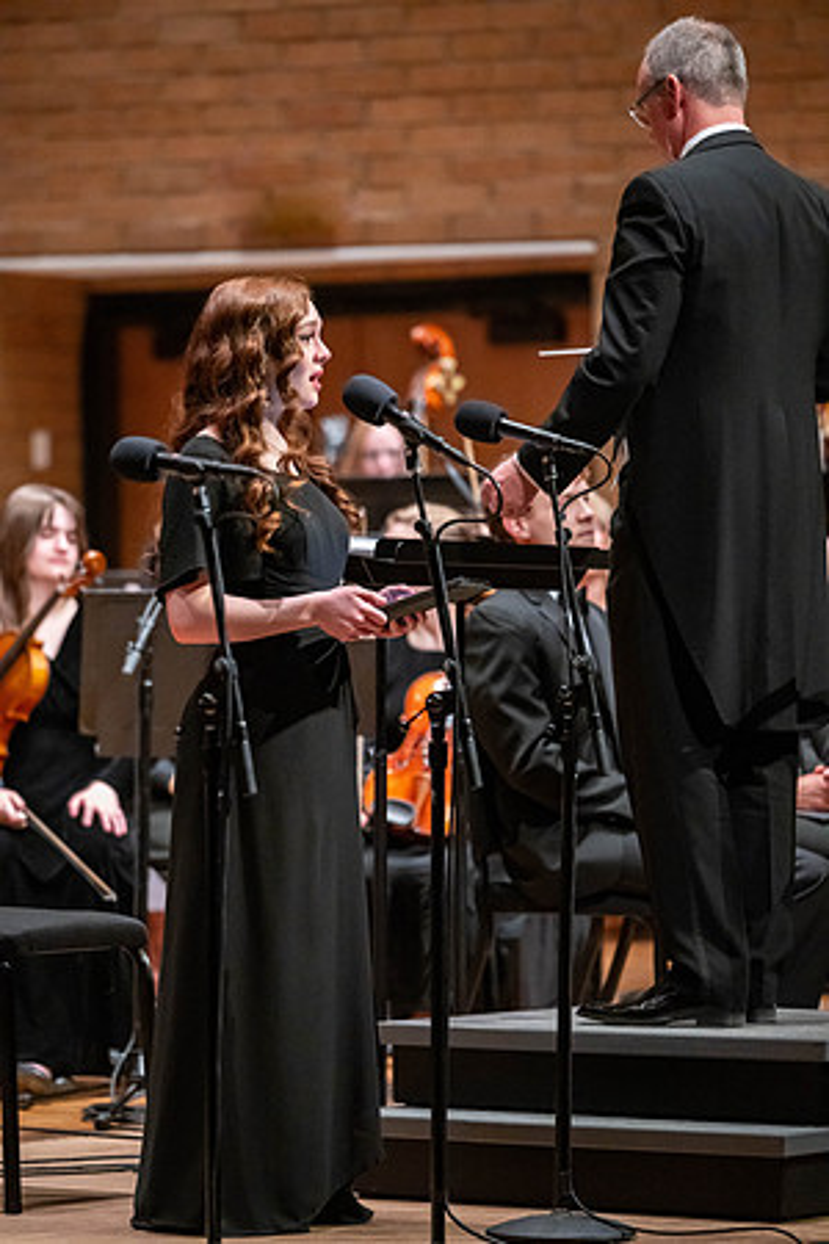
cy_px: 622
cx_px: 414
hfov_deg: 7.6
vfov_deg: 11.4
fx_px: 6217
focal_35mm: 180
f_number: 3.5
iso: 8000
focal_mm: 180
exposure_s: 1/400
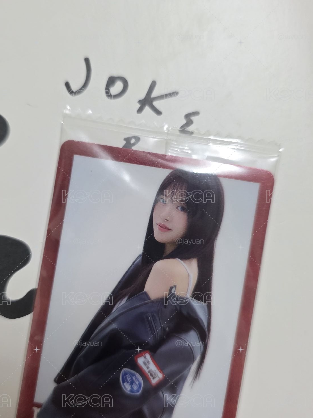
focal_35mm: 30
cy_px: 213
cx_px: 139
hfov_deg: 46.7
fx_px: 362
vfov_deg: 60.0
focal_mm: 6.3
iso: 400
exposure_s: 1/53
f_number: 1.7
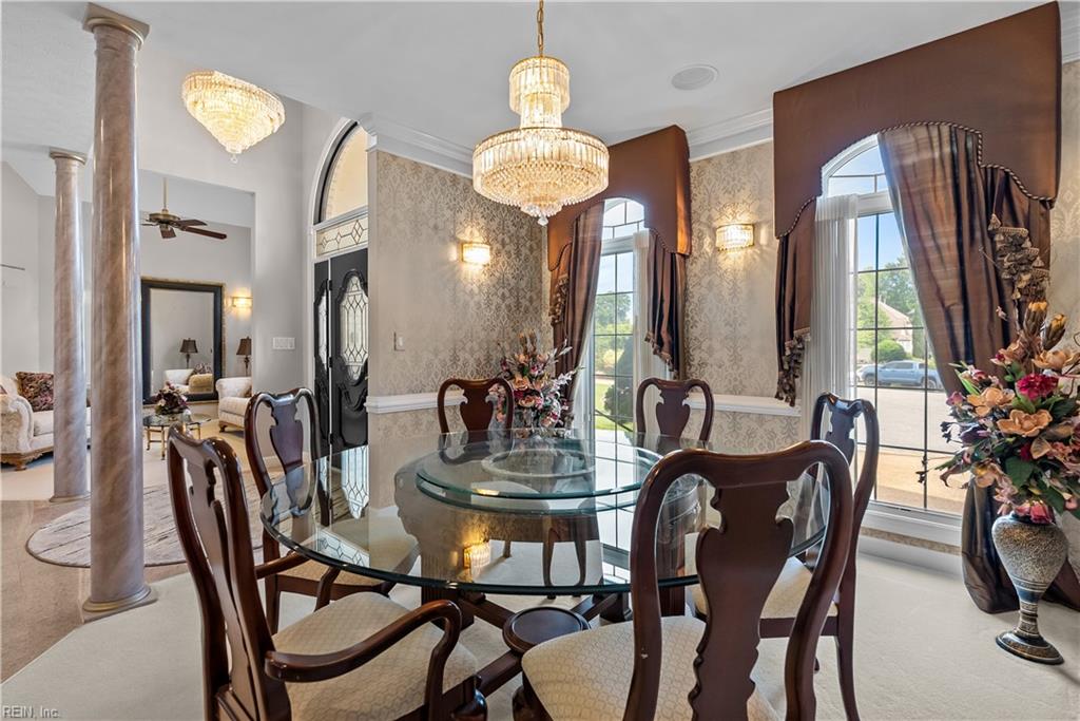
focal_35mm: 16
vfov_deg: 73.8
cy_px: 360
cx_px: 540
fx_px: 480
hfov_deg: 96.7
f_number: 7.1
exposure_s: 1/30
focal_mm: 16
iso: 1000
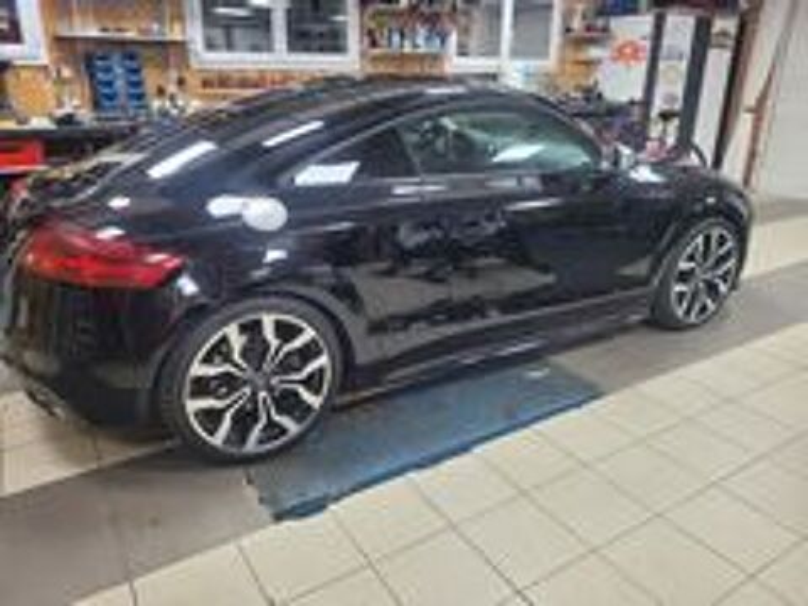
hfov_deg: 67.3
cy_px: 303
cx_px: 404
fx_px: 607
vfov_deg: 53.1
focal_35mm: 26
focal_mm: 5.4
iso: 320
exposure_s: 1/100
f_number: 1.8
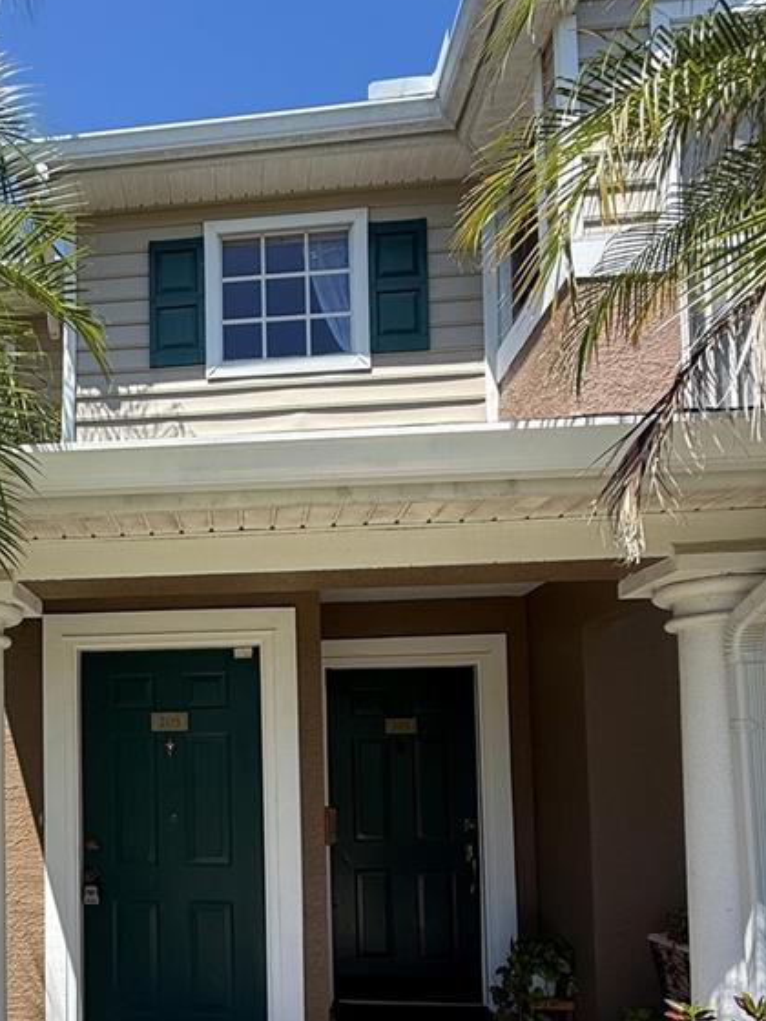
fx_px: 885
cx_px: 139
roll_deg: +0.8
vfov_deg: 58.0
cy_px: 715
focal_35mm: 30
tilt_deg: +4.2
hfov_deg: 44.2
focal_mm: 2.22
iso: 50
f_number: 2.2
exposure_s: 1/876
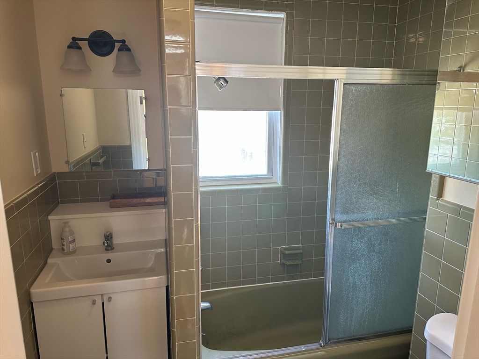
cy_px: 180
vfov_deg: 56.8
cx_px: 240
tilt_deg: -12.2
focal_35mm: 24
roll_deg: -1.3
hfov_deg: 71.6
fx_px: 332
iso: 200
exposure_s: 1/60
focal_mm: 6.86
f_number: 1.78
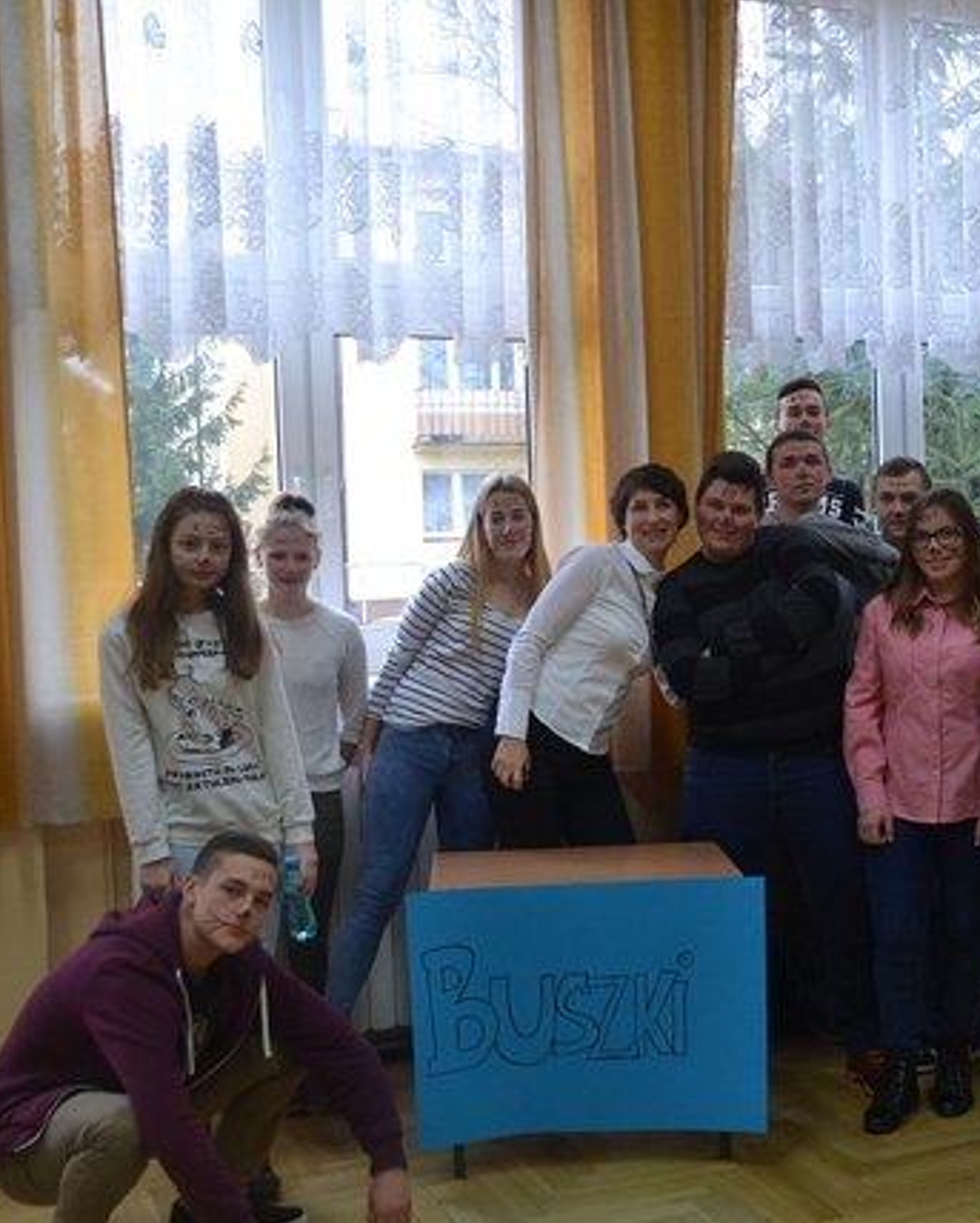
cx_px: 711
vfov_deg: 39.5
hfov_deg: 31.6
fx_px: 1702
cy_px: 616
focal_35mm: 47
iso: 900
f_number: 3.8
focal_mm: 22
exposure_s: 1/60
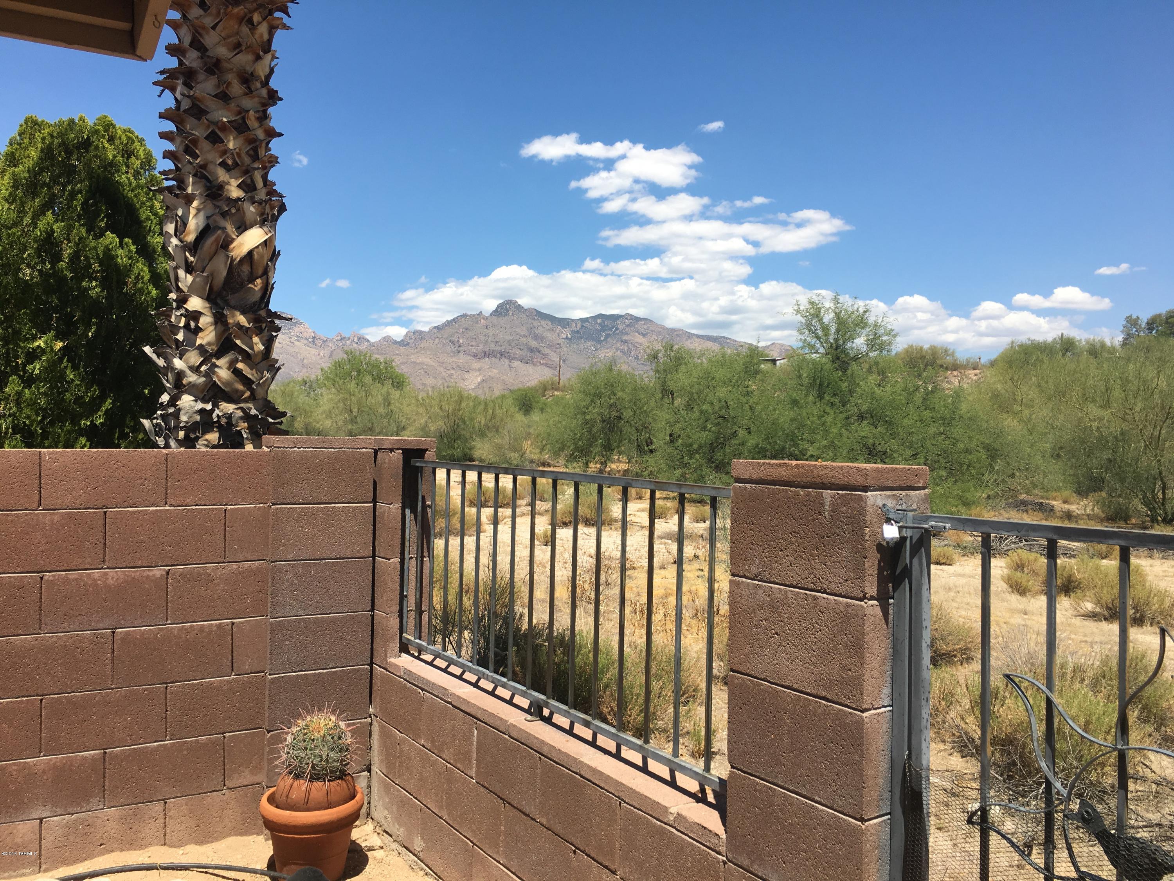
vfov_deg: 48.2
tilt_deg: -0.6
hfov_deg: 61.7
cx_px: 587
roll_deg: -1.1
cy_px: 440
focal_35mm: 29
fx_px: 984
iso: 25
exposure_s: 1/1570
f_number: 2.2
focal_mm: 4.15
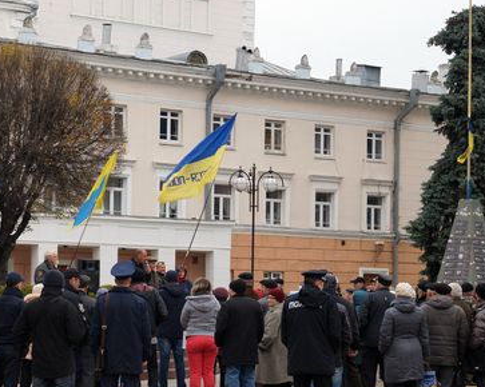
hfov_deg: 20.0
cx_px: 107
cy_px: 261
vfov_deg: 16.2
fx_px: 1362
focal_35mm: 95
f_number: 6.3
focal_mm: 35
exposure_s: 1/125
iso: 100
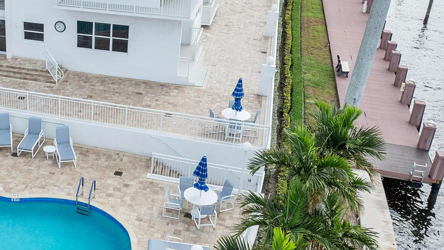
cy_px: 104
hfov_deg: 37.9
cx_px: 45
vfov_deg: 23.5
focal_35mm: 51
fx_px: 600
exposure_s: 1/1250
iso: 100
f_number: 2.8
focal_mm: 12.29
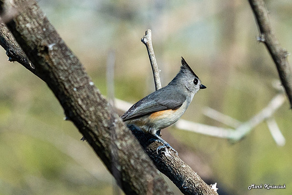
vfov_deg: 1.2
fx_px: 9487
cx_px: 185
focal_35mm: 1170
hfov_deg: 1.8
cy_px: 135
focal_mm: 290
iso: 640
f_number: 8
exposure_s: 1/1000
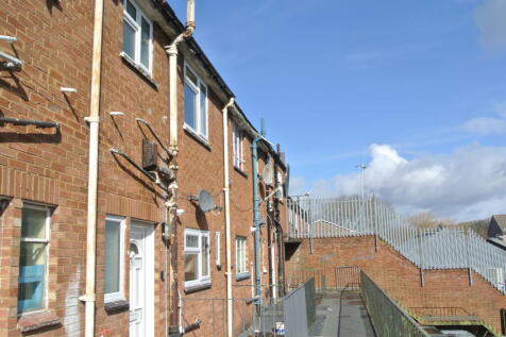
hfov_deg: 58.7
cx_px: 253
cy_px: 168
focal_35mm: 32
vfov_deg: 41.1
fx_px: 450
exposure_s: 1/60
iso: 100
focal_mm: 12.2
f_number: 16
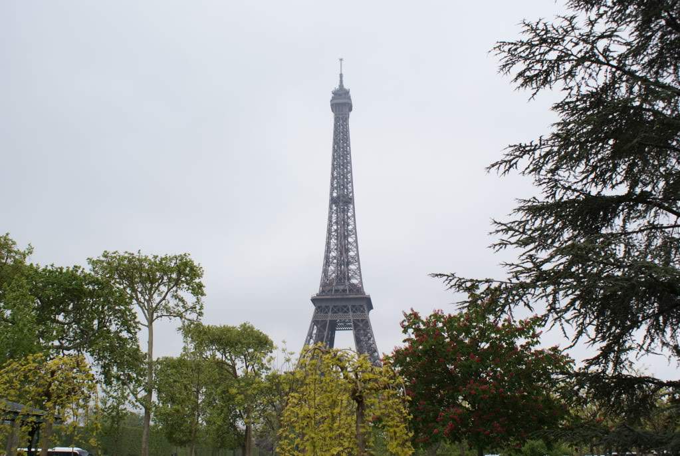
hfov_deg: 57.2
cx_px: 340
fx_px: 624
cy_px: 228
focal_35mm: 33
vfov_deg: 40.1
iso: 100
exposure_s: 1/160
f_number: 5.6
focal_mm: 22
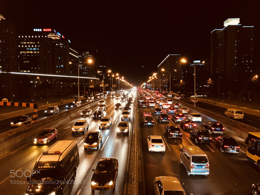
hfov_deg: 61.7
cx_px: 130
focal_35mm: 29
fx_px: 218
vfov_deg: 48.2
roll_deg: -0.2
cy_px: 98
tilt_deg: -2.9
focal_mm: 3.99
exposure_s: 1/14
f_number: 1.8
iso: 100
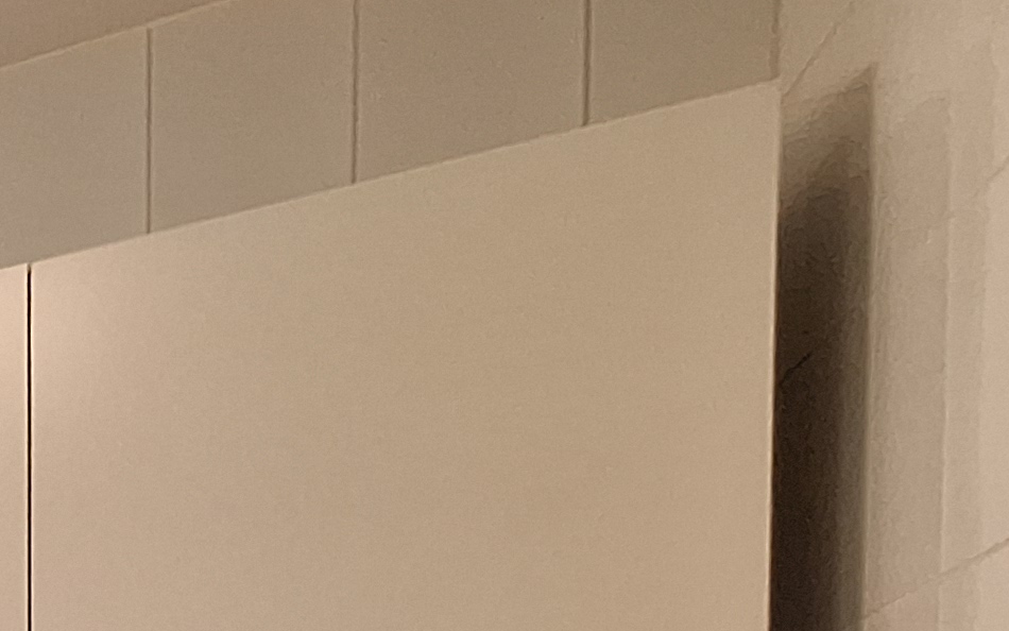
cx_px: -1071
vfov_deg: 18.1
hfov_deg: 18.6
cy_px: 1109
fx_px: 1595
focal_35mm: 58
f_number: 2.2
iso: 125
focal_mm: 1.74
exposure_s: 1/50
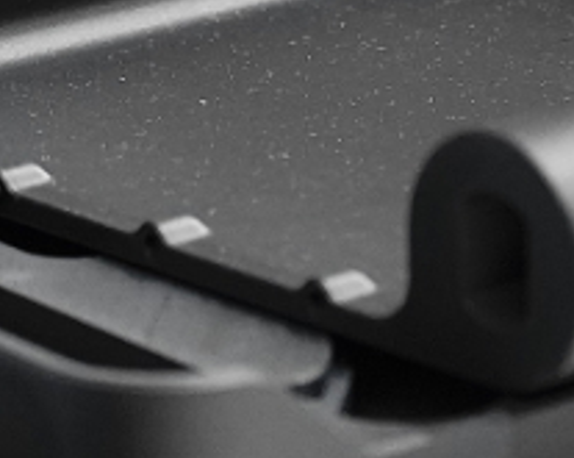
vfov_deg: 4.9
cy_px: 201
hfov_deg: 6.1
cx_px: 197
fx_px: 5395
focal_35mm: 318
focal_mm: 70
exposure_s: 1/160
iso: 1600
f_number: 4
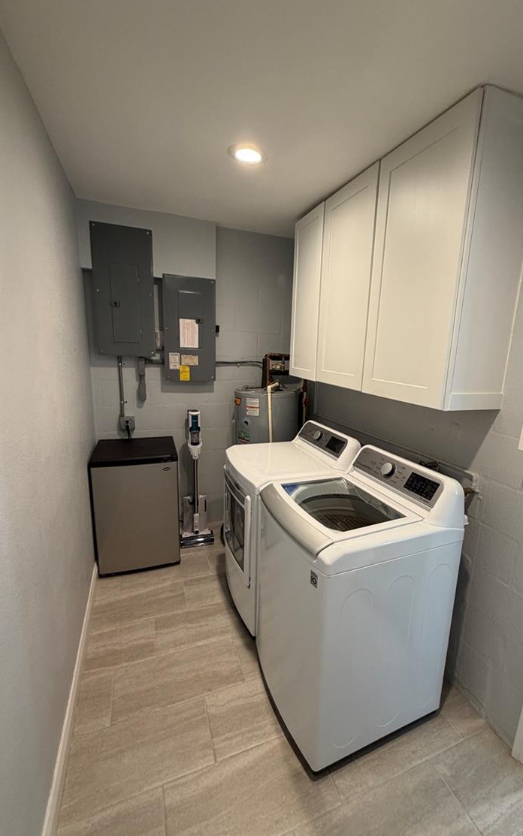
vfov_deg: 97.8
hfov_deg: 71.0
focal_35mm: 16
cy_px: 425
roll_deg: -2.1
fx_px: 365
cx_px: 292
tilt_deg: -12.6
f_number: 2.2
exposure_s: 1/60
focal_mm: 2.22
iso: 200
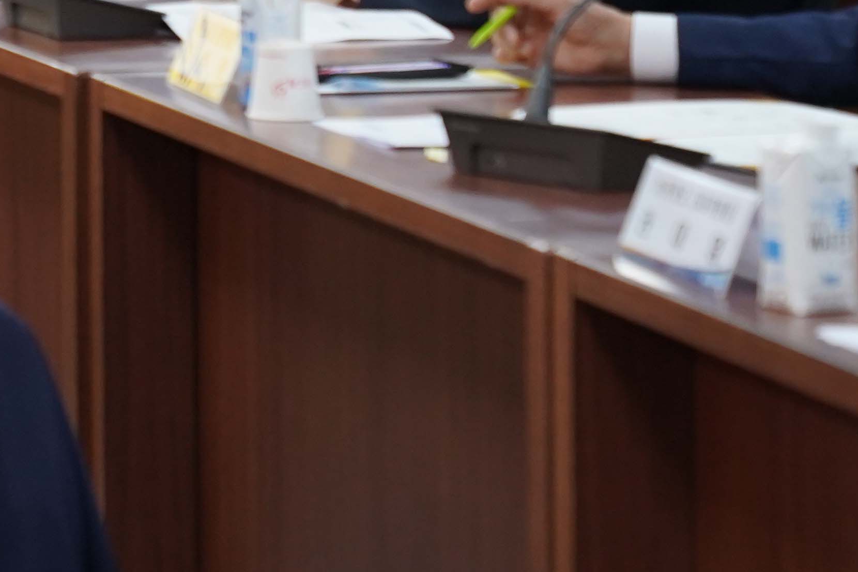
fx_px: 6030
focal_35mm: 253
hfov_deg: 7.9
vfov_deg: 5.4
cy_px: -184
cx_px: -637
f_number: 4
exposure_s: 1/200
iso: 1600
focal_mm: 70
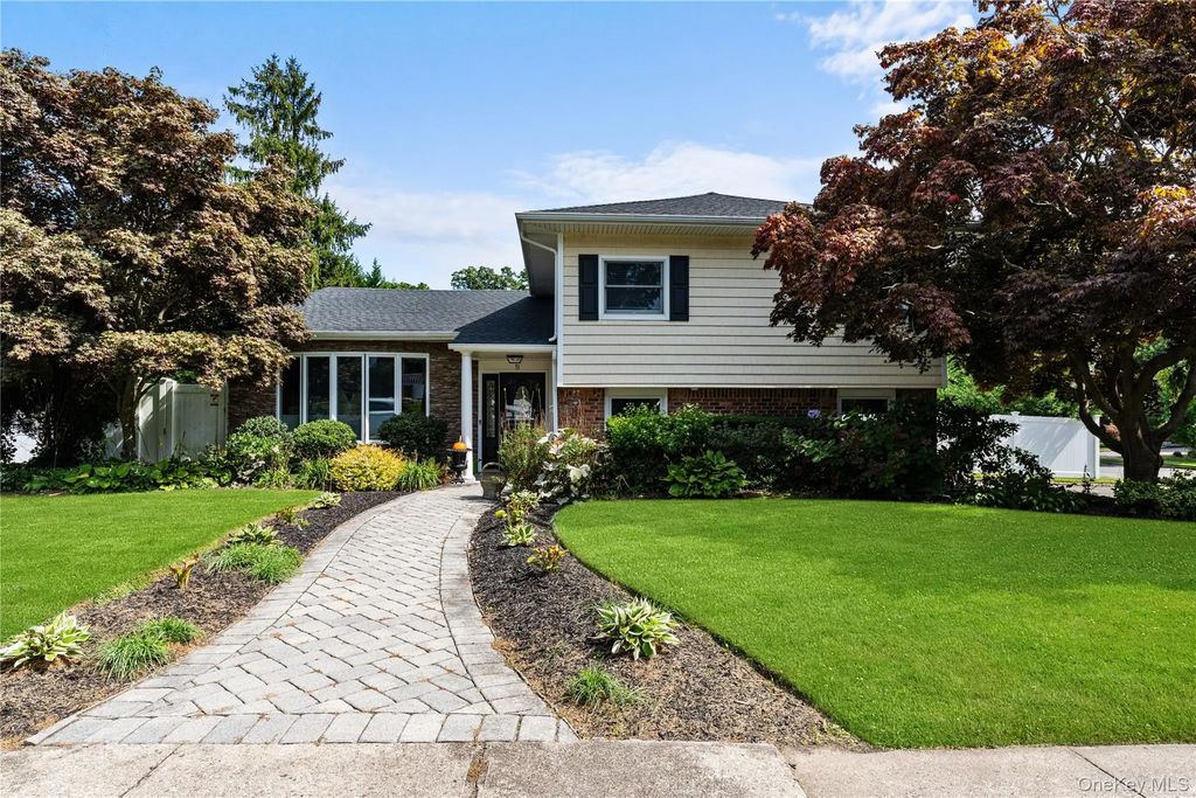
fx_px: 698
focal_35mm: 21
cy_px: 399
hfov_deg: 81.2
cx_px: 598
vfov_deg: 59.5
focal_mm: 21
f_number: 8
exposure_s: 1/160
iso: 64
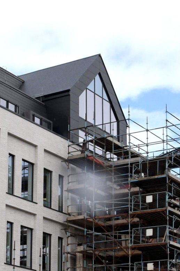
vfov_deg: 21.2
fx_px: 713
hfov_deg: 14.2
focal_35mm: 95
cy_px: 222
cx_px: -2
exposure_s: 1/640
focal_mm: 24
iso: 800
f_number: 13
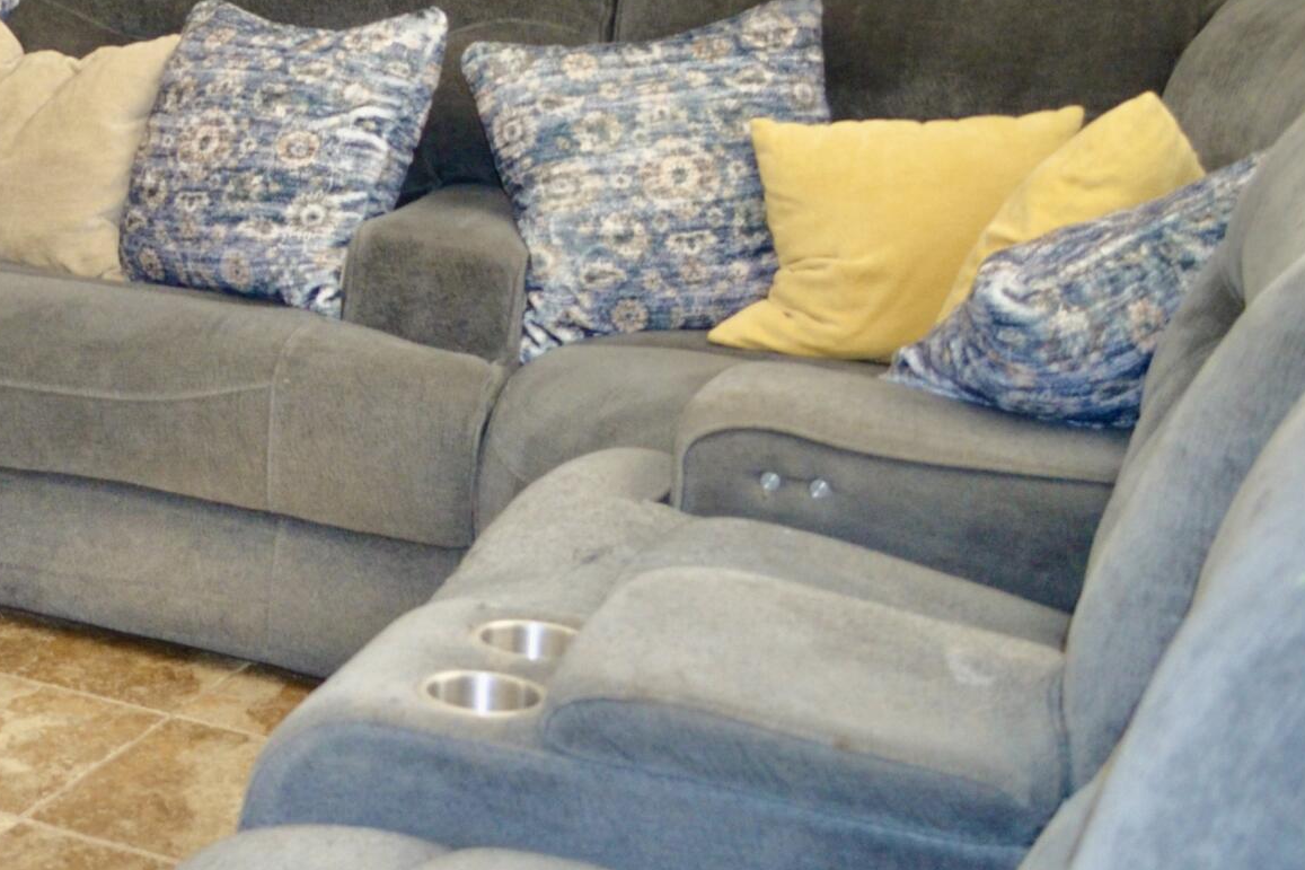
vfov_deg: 19.1
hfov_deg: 26.9
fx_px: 2537
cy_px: 86
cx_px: -56
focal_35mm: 70
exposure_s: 1/30
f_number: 3.5
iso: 560
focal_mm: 18
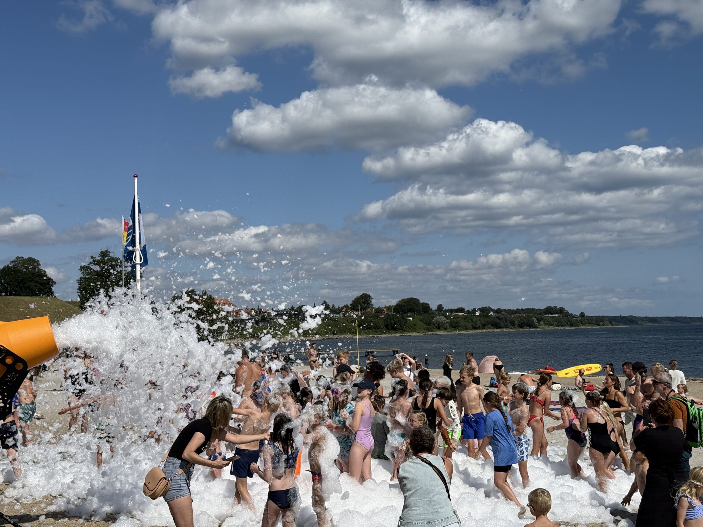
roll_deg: +0.7
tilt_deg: +4.0
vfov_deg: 30.3
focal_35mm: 48
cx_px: 352
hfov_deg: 39.7
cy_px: 264
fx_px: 975
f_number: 1.78
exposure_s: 1/11364
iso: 64
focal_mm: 6.76
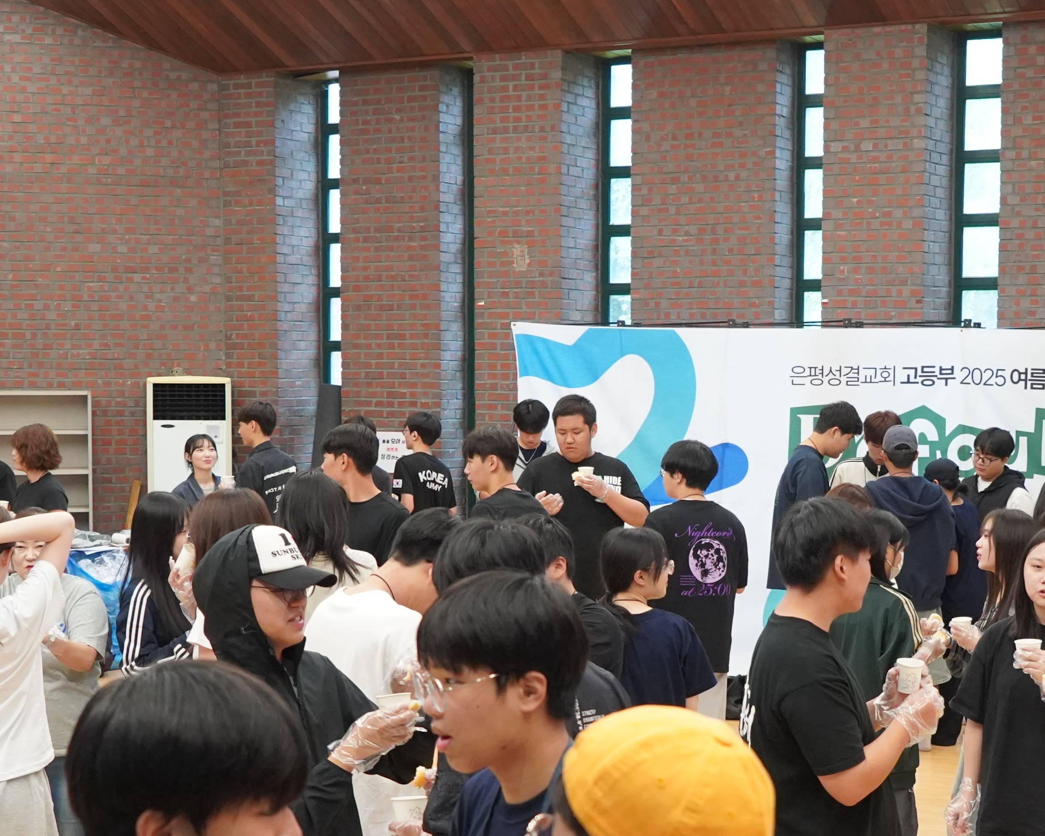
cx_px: 655
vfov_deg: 24.9
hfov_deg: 30.8
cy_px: 548
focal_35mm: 61
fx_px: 1887
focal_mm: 27
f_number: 4
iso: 5000
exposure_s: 1/160
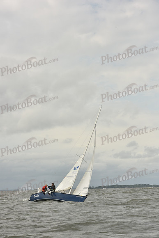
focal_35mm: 80
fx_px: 530
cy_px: 119
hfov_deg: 17.1
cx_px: 80
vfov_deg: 25.4
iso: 320
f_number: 9
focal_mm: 80
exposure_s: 1/1600
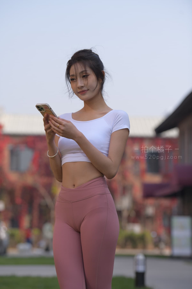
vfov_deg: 16.4
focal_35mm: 125
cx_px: 96
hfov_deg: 11.0
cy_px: 144
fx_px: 1000
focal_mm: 125
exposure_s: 1/1000
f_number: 4
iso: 160
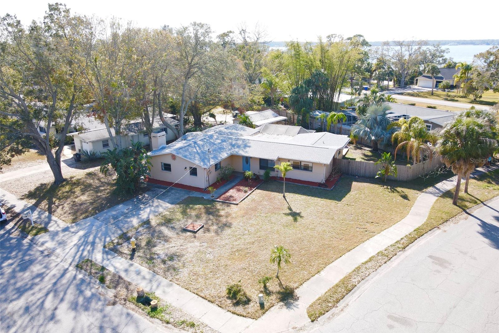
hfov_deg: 71.5
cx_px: 250
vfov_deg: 51.3
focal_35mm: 25
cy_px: 160
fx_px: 346
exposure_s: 1/250
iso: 100
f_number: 2.8
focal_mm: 4.5
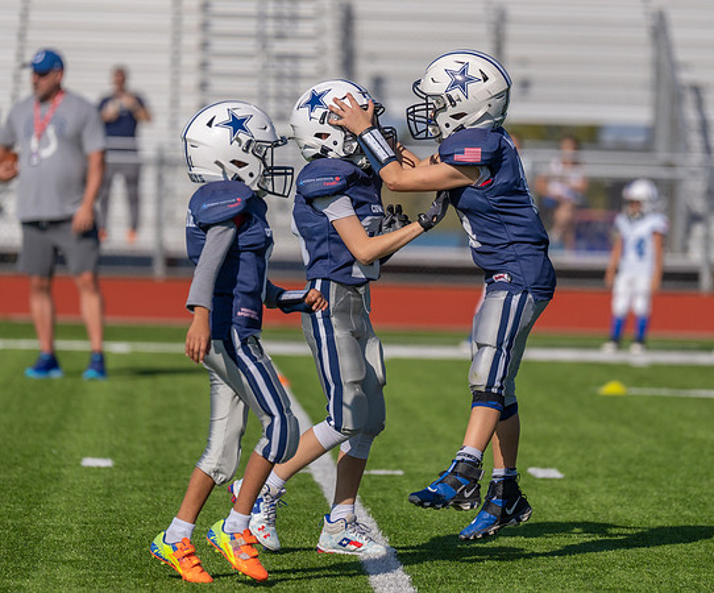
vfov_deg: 5.9
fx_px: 5775
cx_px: 366
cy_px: 272
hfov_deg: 7.1
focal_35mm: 269
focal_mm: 200
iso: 160
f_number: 3.2
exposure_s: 1/4000
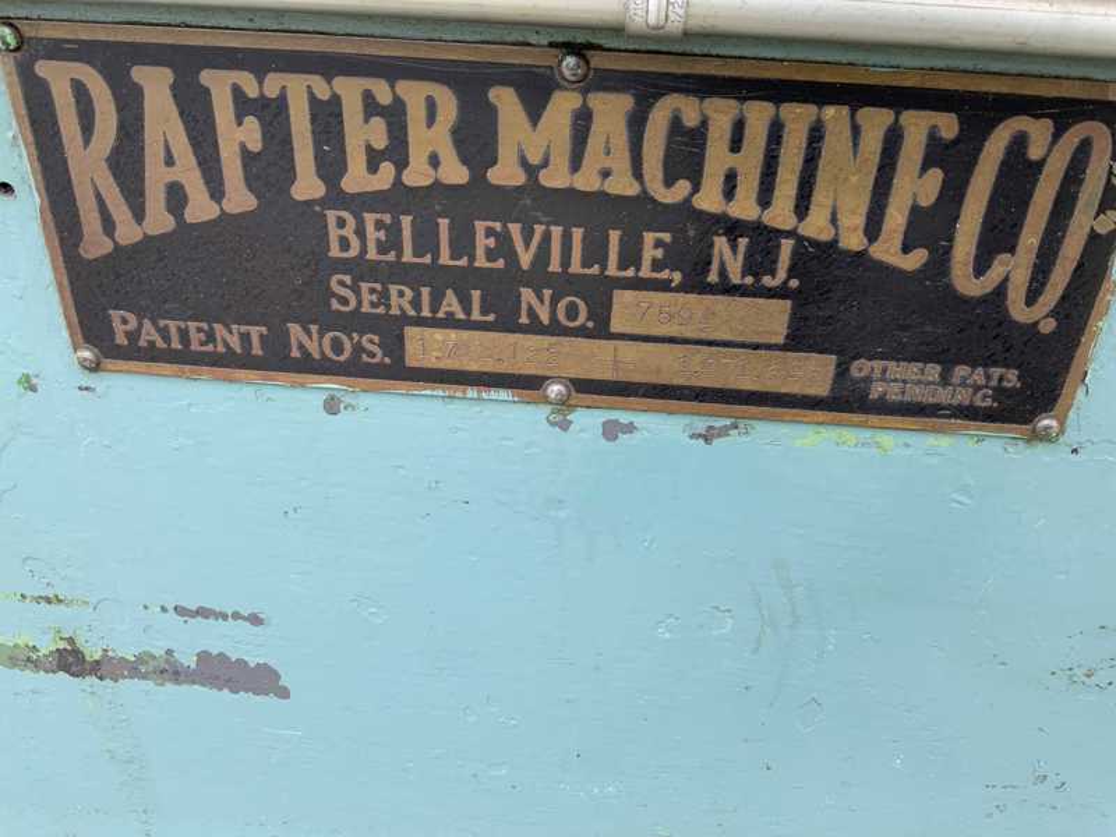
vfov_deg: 48.2
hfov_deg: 61.7
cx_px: 558
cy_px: 418
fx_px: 935
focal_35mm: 29
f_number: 1.8
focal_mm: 3
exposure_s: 1/122
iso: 20
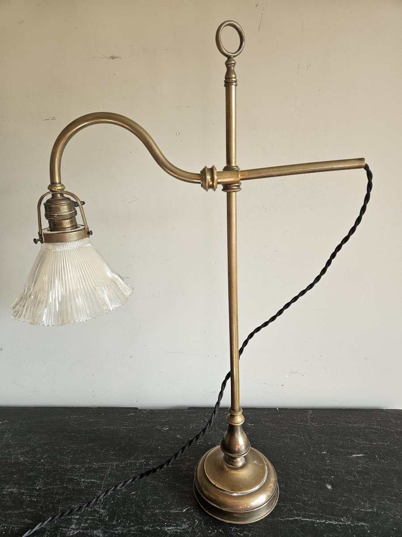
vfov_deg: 73.9
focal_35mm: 23
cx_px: 201
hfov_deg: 58.9
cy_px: 268
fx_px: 356
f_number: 1.8
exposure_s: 1/100
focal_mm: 5.4
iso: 50
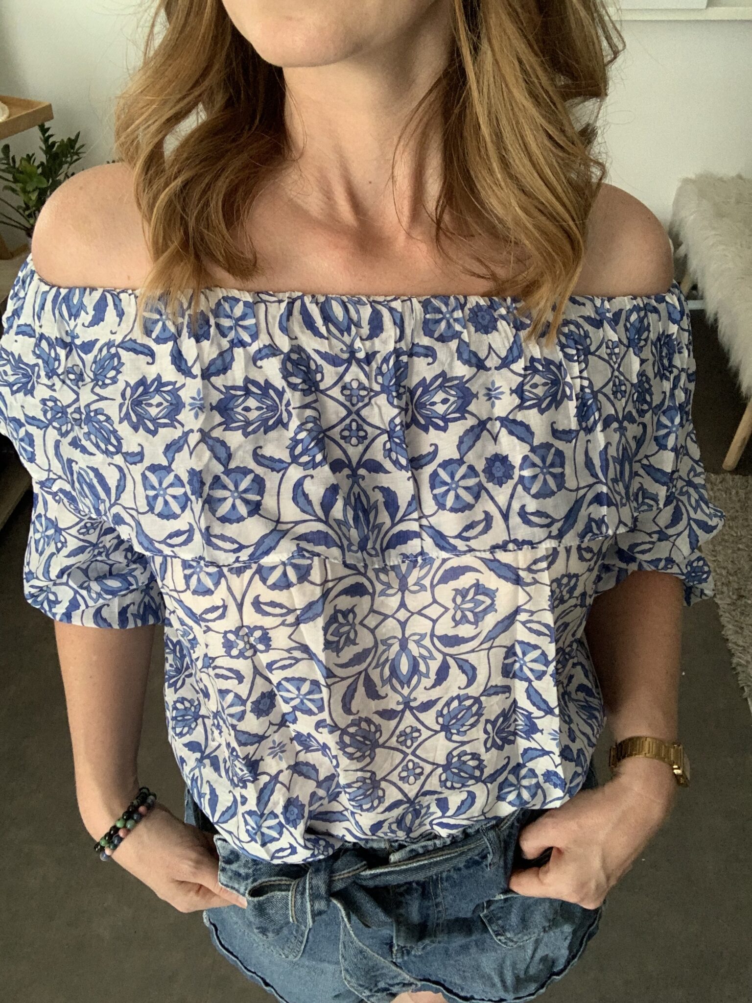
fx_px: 927
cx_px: 376
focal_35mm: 32
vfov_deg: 56.8
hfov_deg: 44.2
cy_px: 502
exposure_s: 1/40
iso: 320
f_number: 2.2
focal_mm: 2.87
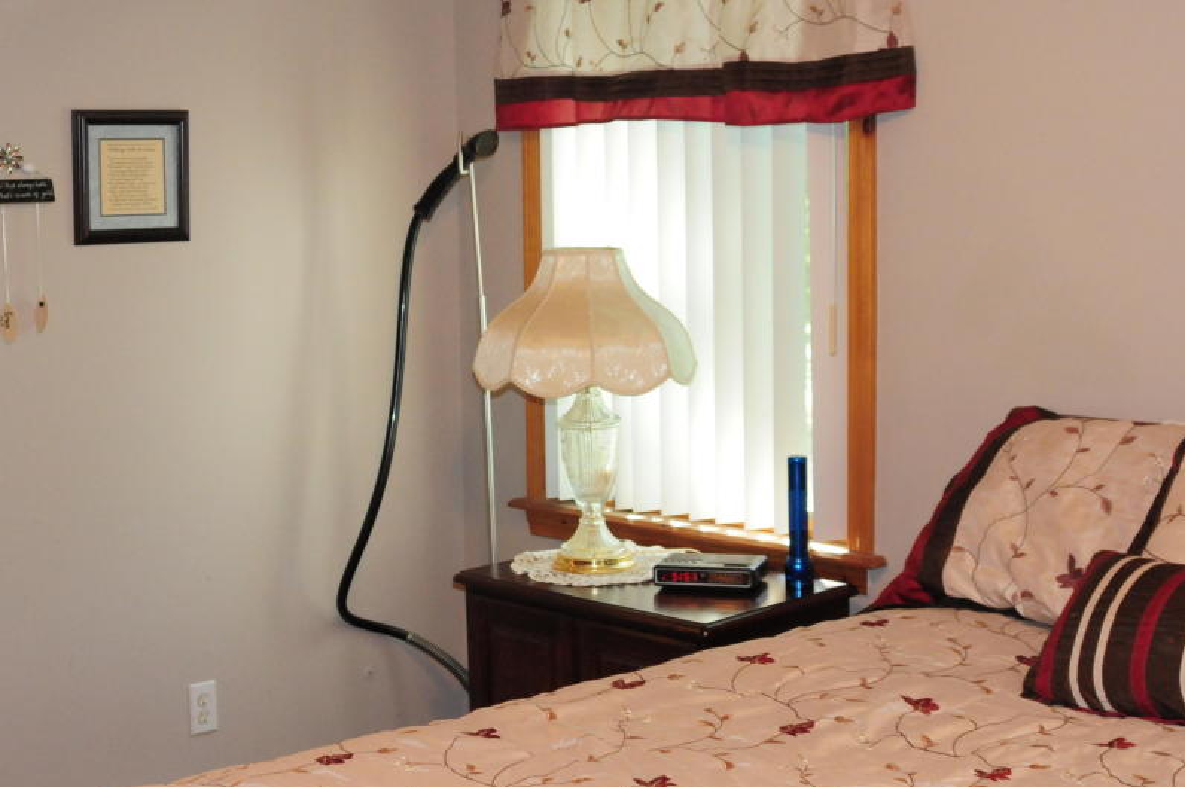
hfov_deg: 32.7
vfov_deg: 22.2
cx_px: 408
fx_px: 2006
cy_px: 405
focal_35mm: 61
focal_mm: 28
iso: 1600
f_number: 5.6
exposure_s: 1/60
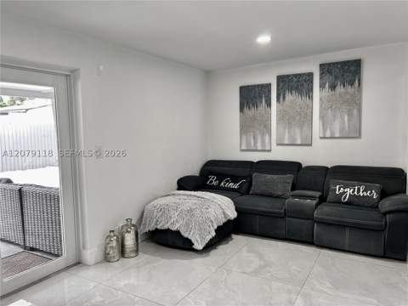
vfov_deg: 53.1
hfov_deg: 67.3
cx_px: 204
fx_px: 306
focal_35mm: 26
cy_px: 153
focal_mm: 5.7
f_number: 1.5
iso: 64
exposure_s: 1/60
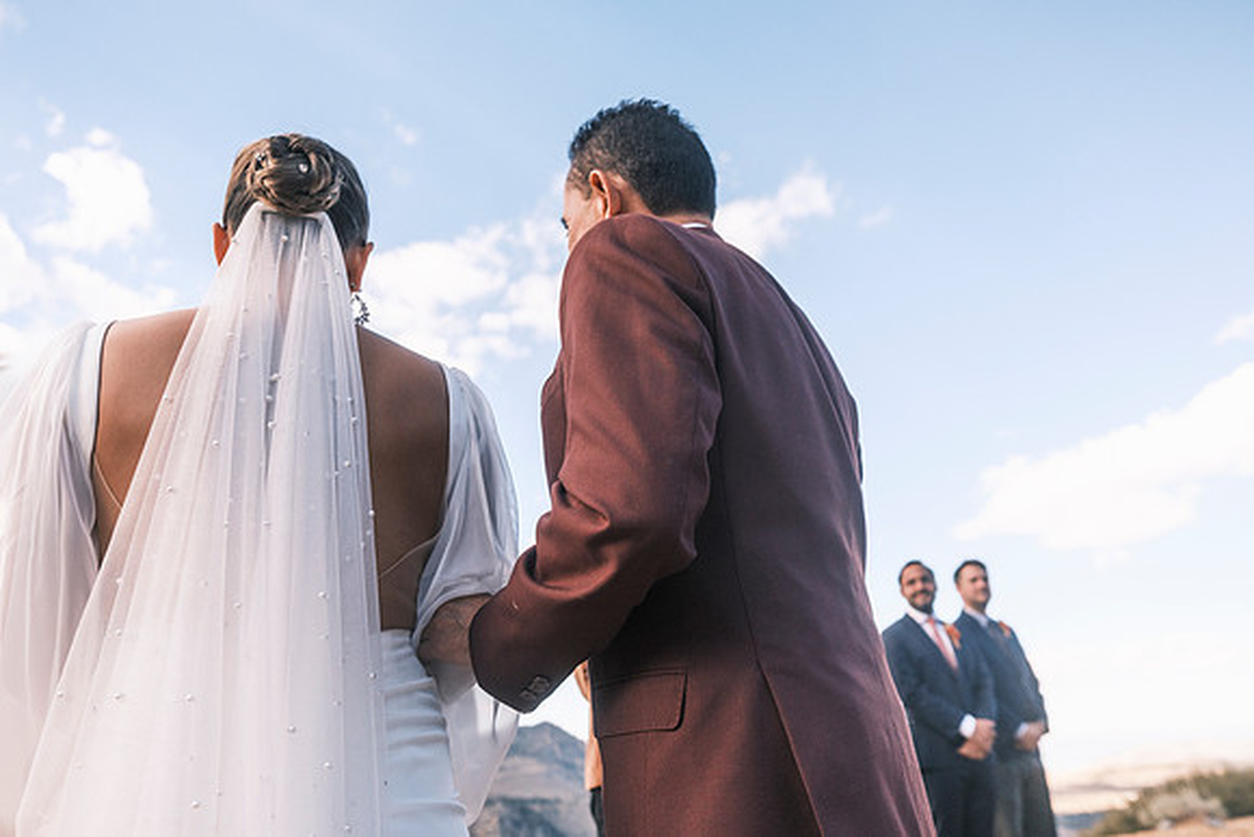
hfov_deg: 67.4
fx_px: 941
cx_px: 627
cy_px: 418
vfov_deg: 48.0
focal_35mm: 27
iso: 400
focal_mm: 18
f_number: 2.8
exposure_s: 1/2500
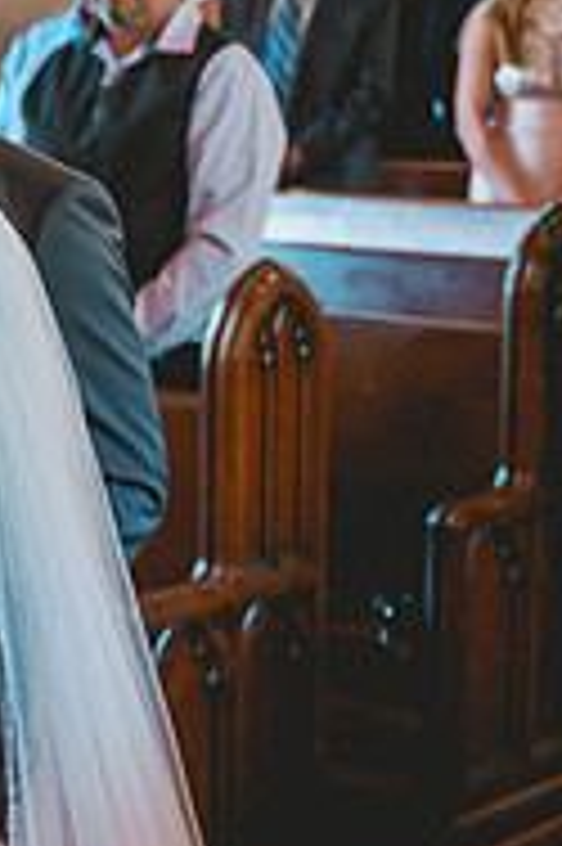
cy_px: 490
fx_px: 2674
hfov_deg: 11.4
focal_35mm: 114
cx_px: -360
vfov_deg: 18.0
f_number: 2.8
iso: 1600
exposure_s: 1/125
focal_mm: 37
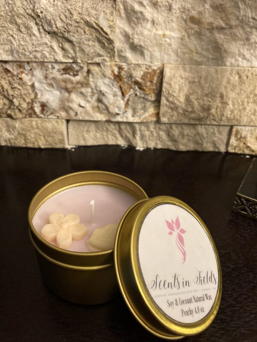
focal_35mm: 28
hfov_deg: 49.7
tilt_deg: -28.7
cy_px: 171
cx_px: 128
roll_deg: -1.8
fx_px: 277
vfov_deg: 63.4
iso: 400
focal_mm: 3.99
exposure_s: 1/30
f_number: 1.8
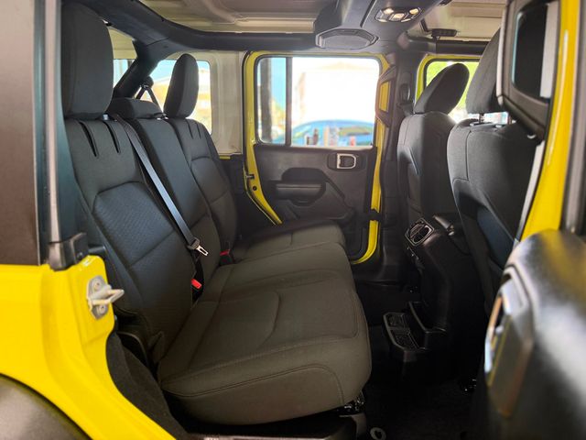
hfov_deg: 71.6
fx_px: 406
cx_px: 293
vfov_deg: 56.8
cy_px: 220
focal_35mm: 24
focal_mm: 6.76
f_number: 1.78
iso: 200
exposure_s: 1/60
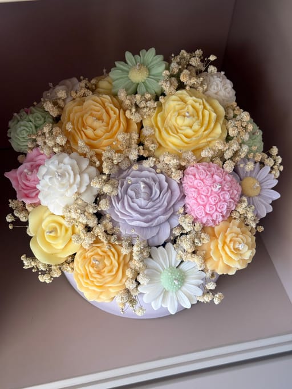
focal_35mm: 48
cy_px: 194
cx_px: 146
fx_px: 540
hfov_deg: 30.3
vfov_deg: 39.7
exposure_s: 1/254
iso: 80
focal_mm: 6.76
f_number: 1.78
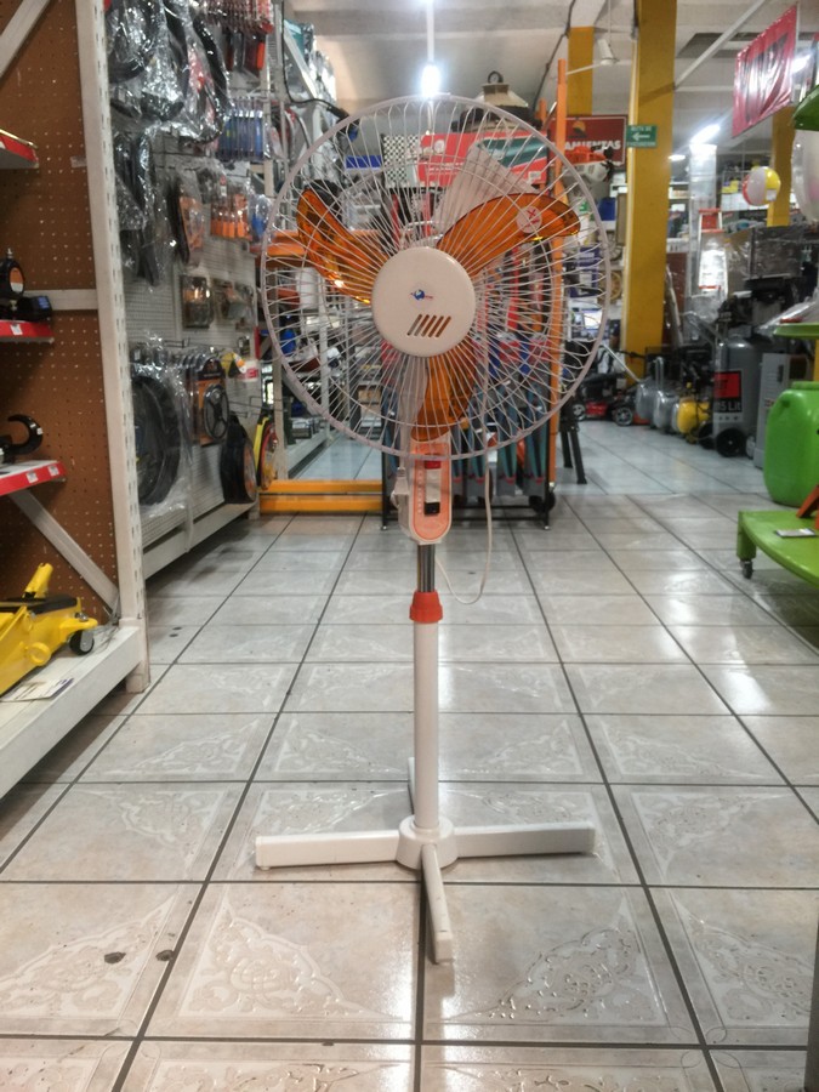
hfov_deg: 48.2
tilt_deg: -12.1
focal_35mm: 29
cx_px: 410
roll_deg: +1.2
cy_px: 546
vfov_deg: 61.7
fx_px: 915
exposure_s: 1/15
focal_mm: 4.15
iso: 32
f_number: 2.2
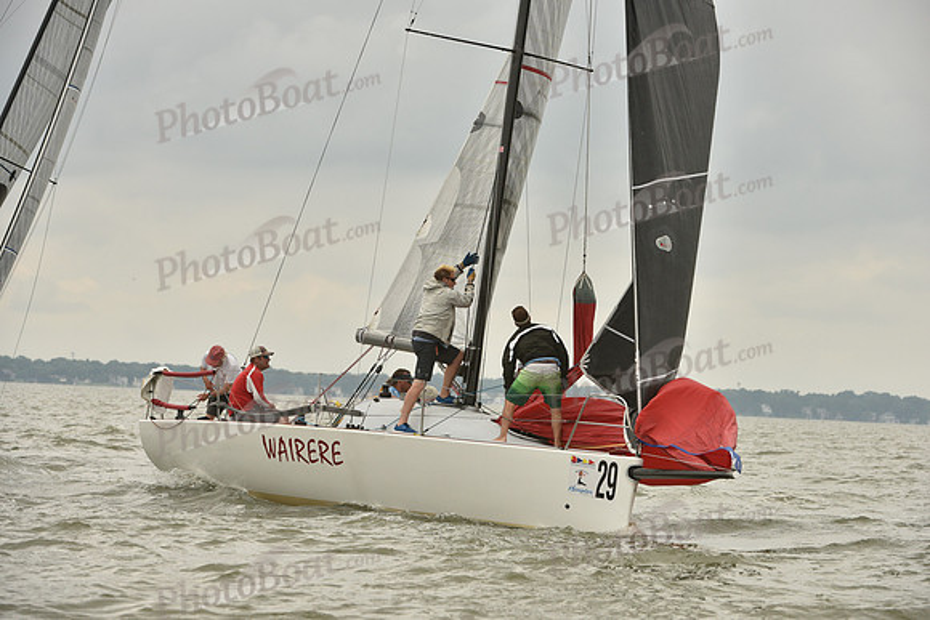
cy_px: 310
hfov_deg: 9.4
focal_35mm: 220
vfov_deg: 6.2
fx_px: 5684
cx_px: 465
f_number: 8
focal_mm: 220
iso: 400
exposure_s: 1/800
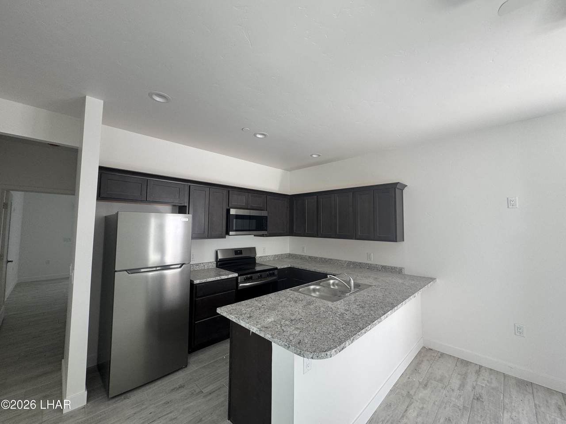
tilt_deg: +2.8
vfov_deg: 85.7
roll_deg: -1.1
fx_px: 229
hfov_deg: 102.1
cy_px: 212
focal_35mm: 14
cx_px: 283
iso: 125
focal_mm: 2.22
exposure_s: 1/99
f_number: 2.2
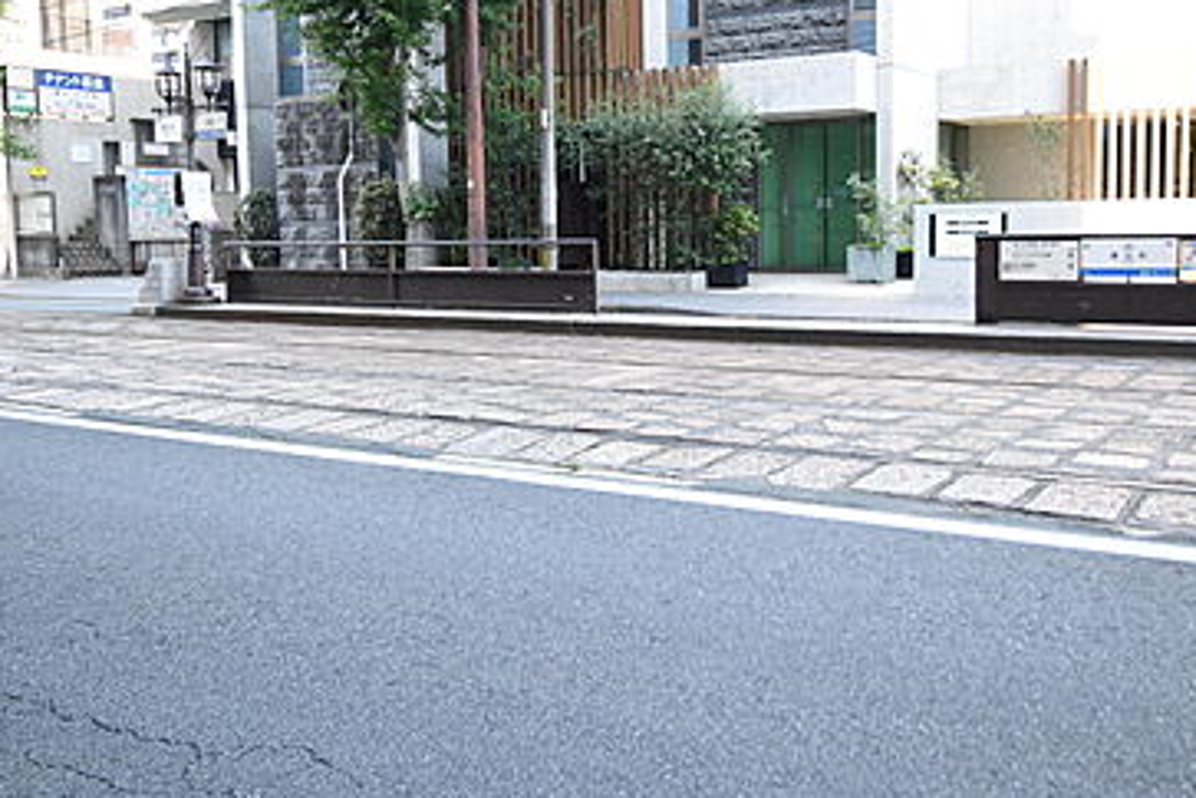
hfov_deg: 51.6
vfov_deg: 35.8
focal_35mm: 37
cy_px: 328
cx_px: 708
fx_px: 1229
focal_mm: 20
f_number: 7.1
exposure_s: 1/200
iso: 800
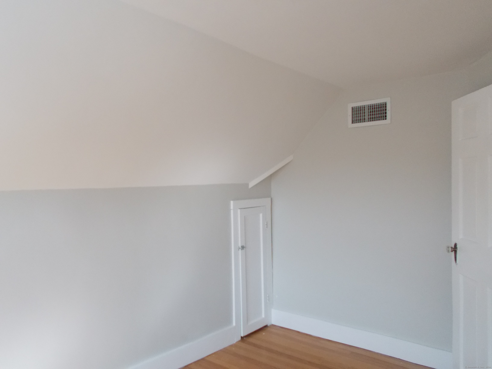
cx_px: 246
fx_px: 426
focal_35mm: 30
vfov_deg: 46.8
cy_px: 184
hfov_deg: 60.0
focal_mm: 5.3
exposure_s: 1/250
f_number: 3.4
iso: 320
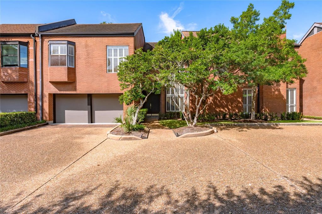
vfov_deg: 77.2
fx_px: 134
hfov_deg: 100.4
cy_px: 107
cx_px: 161
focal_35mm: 15
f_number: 14
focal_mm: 15
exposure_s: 1/100
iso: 125
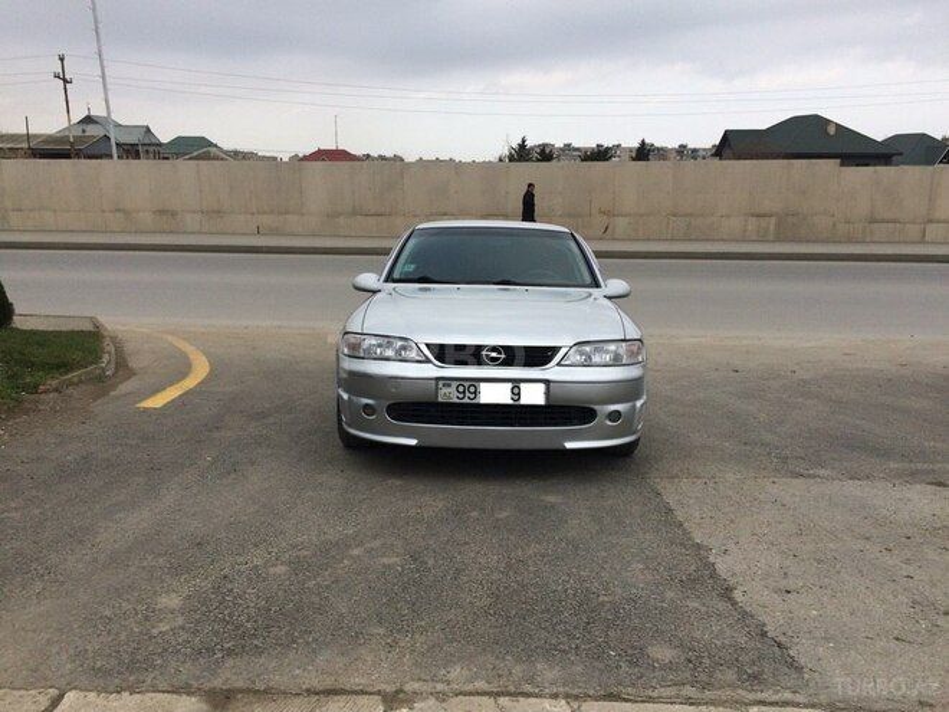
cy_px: 356
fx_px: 795
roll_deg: +1.0
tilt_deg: -14.0
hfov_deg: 61.7
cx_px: 474
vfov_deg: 48.2
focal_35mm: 29
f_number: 2.2
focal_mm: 4.15
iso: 32
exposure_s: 1/1172
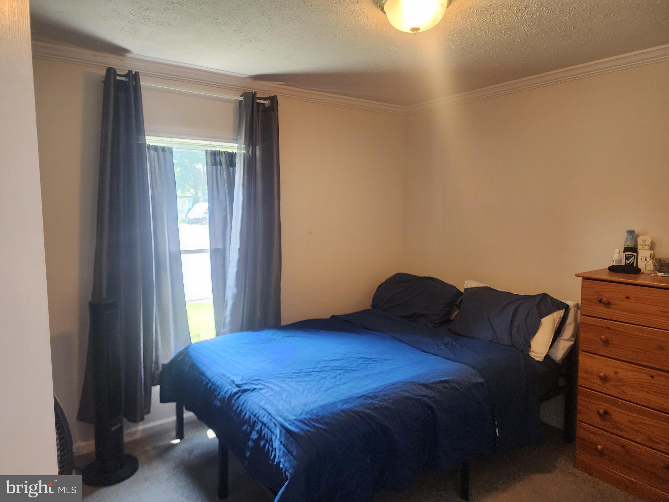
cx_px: 334
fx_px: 445
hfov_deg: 73.9
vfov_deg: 58.9
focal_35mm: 23
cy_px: 251
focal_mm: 6.4
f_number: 1.8
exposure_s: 1/120
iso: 320
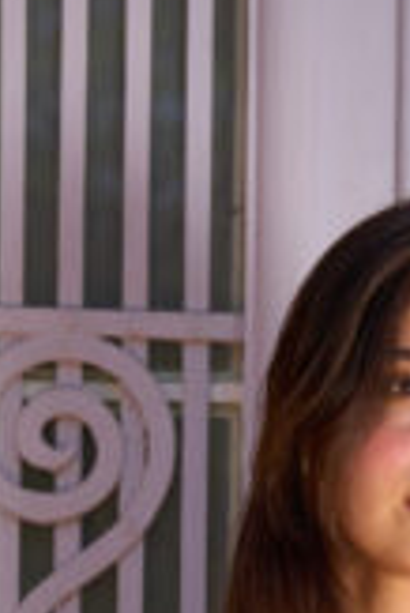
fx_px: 3731
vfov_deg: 9.2
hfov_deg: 6.3
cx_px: 459
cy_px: 910
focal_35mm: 219
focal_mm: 39.7
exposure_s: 1/2500
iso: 400
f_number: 3.2
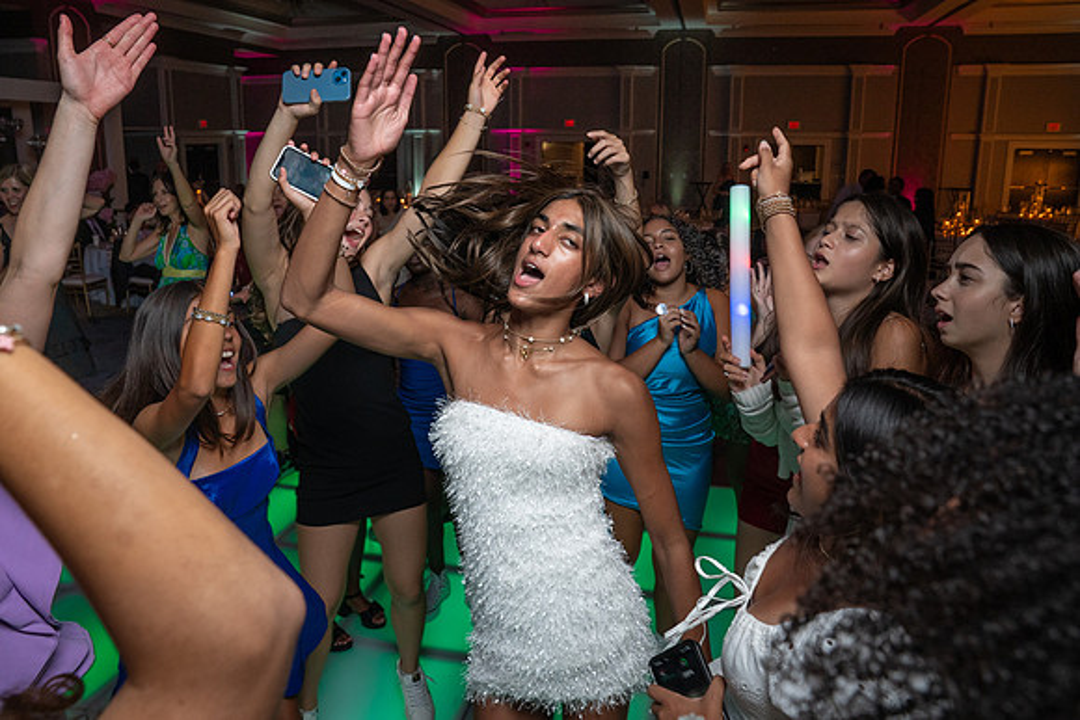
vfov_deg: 47.2
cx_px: 509
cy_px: 328
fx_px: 823
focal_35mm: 27
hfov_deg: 66.5
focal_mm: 25
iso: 2000
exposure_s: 1/200
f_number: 5.6
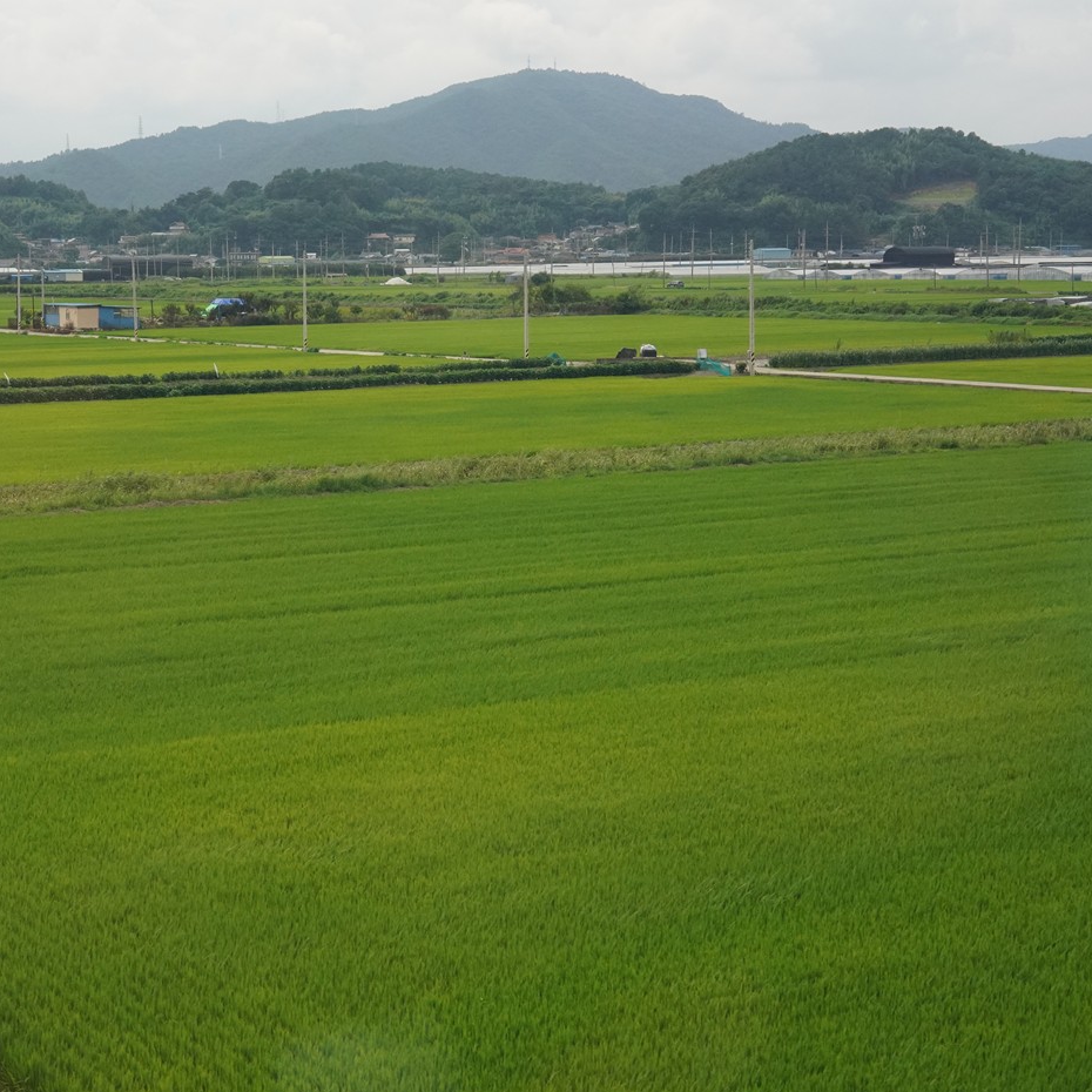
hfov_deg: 26.7
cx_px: 359
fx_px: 2284
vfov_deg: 26.9
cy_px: 633
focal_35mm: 64
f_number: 11
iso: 1600
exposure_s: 1/500
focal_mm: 35
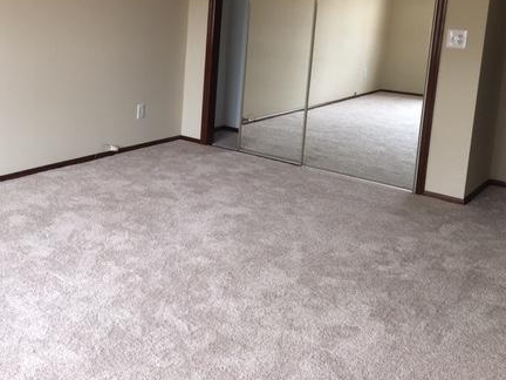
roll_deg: -2.6
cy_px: 100
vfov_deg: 33.0
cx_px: 151
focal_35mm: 43
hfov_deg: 43.0
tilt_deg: -8.5
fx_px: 629
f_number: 2.2
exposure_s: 1/30
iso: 25
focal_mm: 4.15
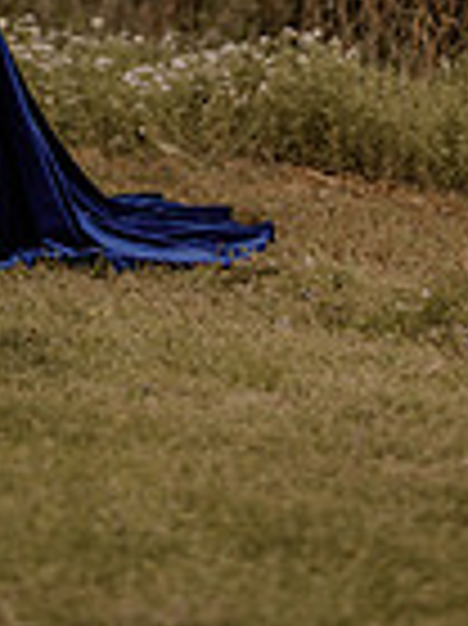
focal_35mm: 264
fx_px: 4766
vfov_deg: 7.4
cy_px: -369
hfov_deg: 5.6
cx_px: 76
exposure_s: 1/3200
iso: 160
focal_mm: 85
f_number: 1.4
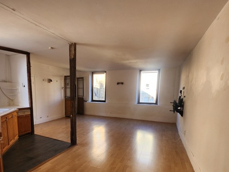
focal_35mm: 19
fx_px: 126
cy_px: 112
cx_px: 100
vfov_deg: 67.2
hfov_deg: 84.2
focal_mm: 1.7
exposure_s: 1/50
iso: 50
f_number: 2.2
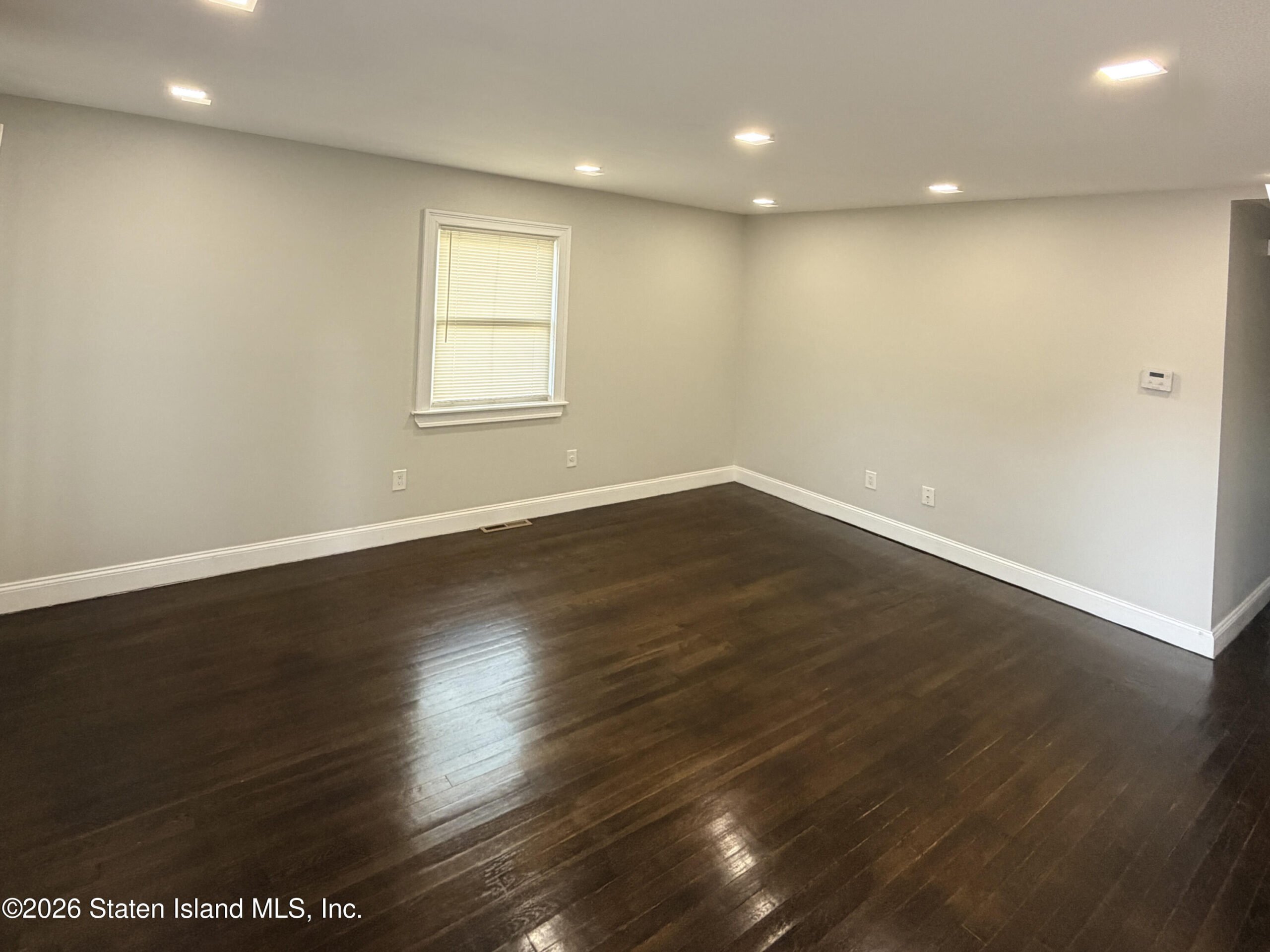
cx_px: 635
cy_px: 476
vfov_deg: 85.7
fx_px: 514
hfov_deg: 102.1
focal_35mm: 14
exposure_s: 1/60
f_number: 2.2
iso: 320
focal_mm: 2.22
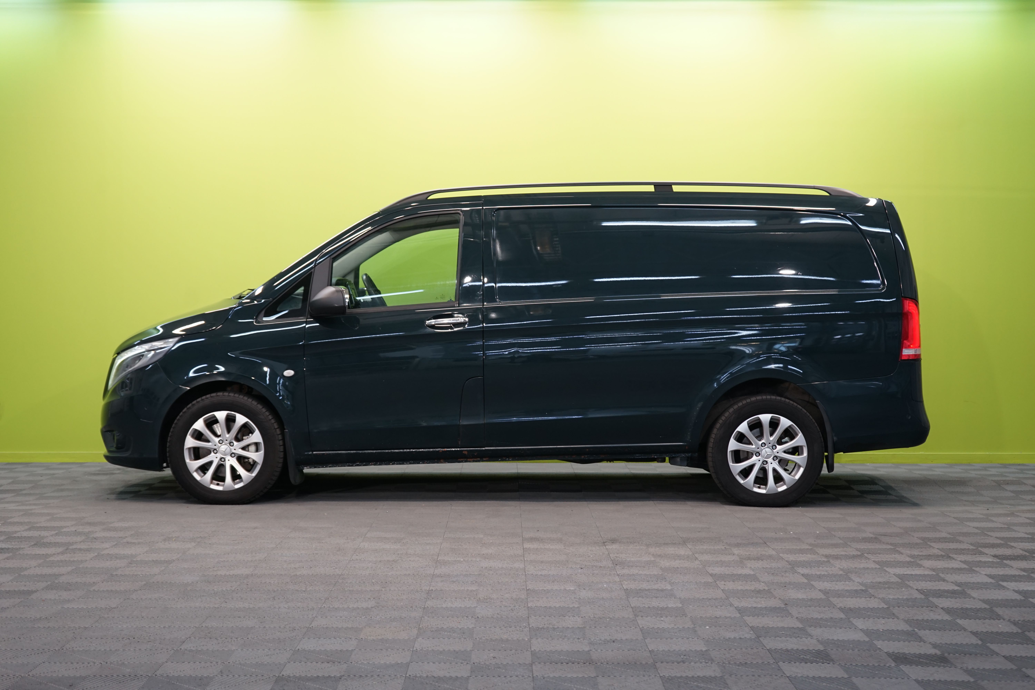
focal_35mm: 55
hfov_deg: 36.2
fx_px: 1581
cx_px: 518
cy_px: 345
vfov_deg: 24.6
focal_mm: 55
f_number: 5
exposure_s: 1/30
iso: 500
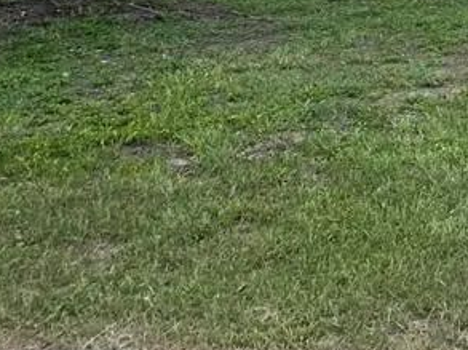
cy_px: -201
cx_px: 749
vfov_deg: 14.9
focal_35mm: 91
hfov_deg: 18.5
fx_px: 1229
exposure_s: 1/2141
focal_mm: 4.25
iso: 32
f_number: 1.8
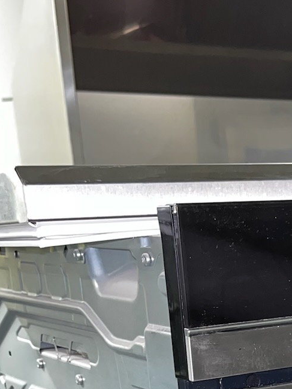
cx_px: 363
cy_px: 503
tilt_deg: -17.9
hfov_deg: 17.1
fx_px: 922
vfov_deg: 21.6
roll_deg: +1.4
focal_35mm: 82
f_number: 1.6
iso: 100
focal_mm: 5.1
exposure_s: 1/8
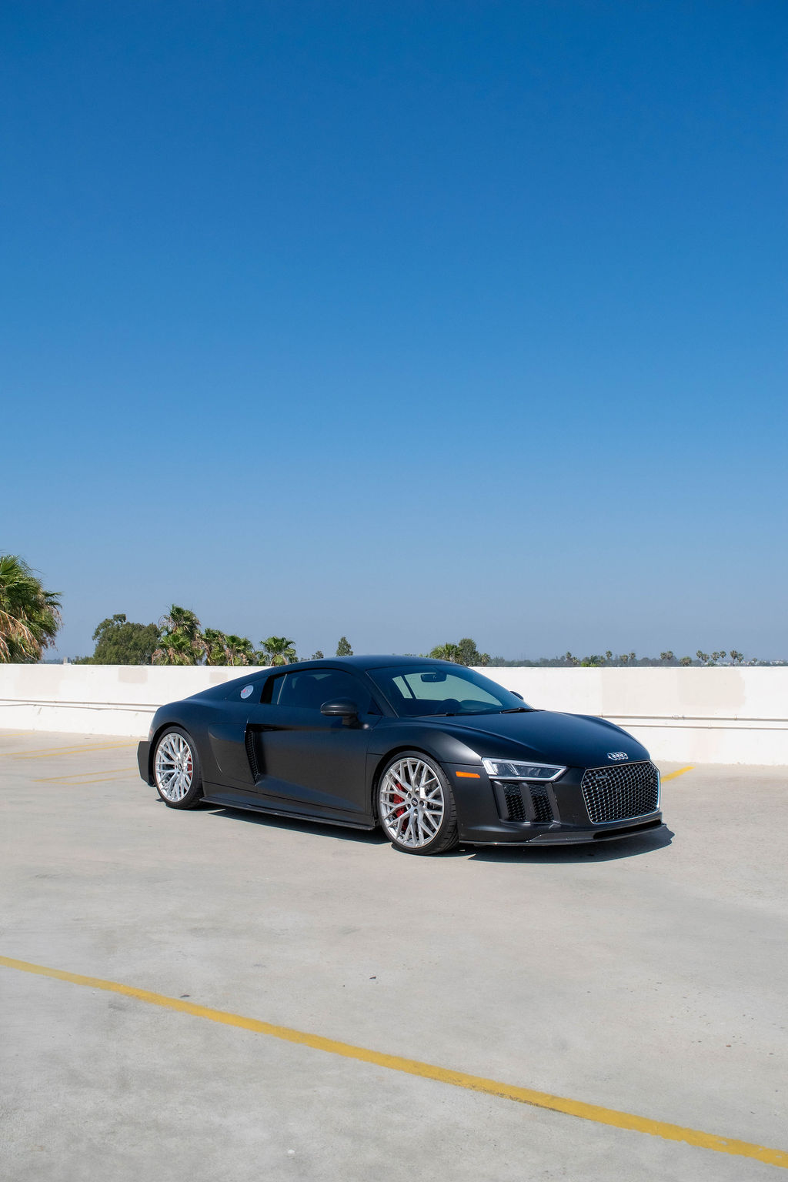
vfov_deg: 59.5
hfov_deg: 41.7
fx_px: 1034
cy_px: 591
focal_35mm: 32
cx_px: 394
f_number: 8
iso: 320
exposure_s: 1/2000
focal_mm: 21
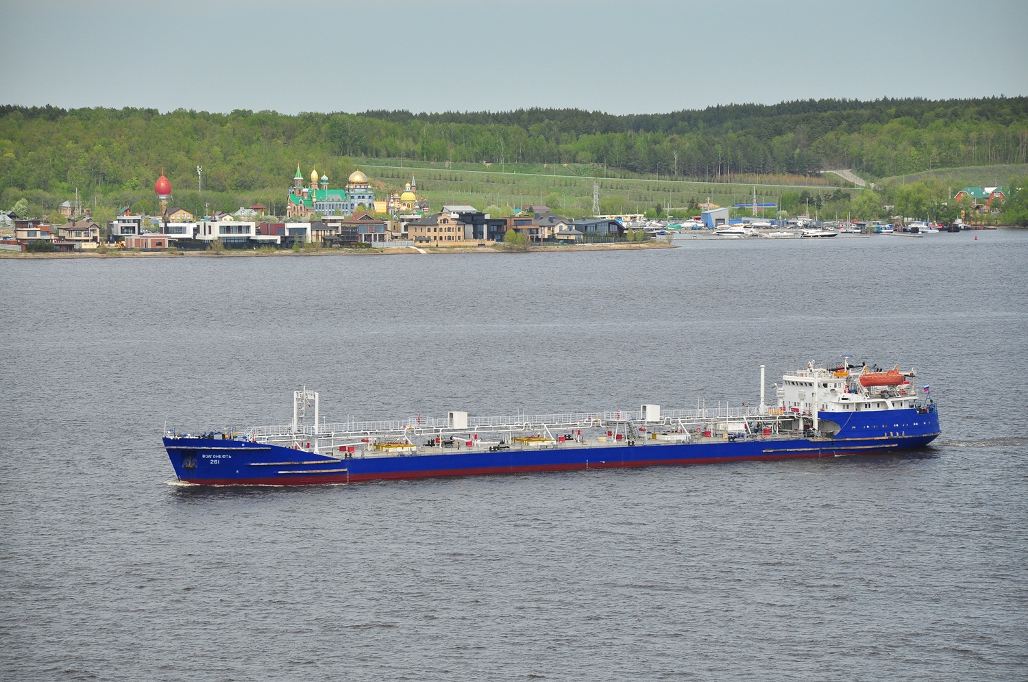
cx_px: 514
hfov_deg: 13.1
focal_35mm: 158
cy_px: 341
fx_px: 4492
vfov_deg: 8.7
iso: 200
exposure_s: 1/1250
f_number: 5.6
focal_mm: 105
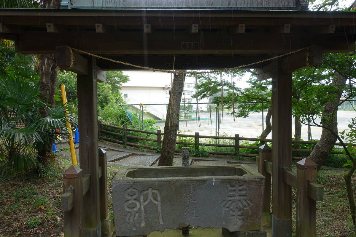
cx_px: 178
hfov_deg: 73.7
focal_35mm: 24
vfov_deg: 53.1
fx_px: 237
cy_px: 118
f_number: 5.6
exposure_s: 1/80
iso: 125
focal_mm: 8.8
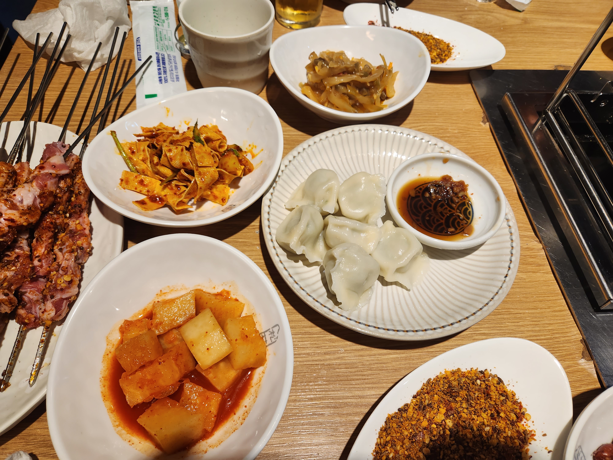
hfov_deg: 73.9
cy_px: 230
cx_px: 306
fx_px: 407
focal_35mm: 23
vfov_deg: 58.9
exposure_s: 1/120
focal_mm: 5.4
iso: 100
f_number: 1.8
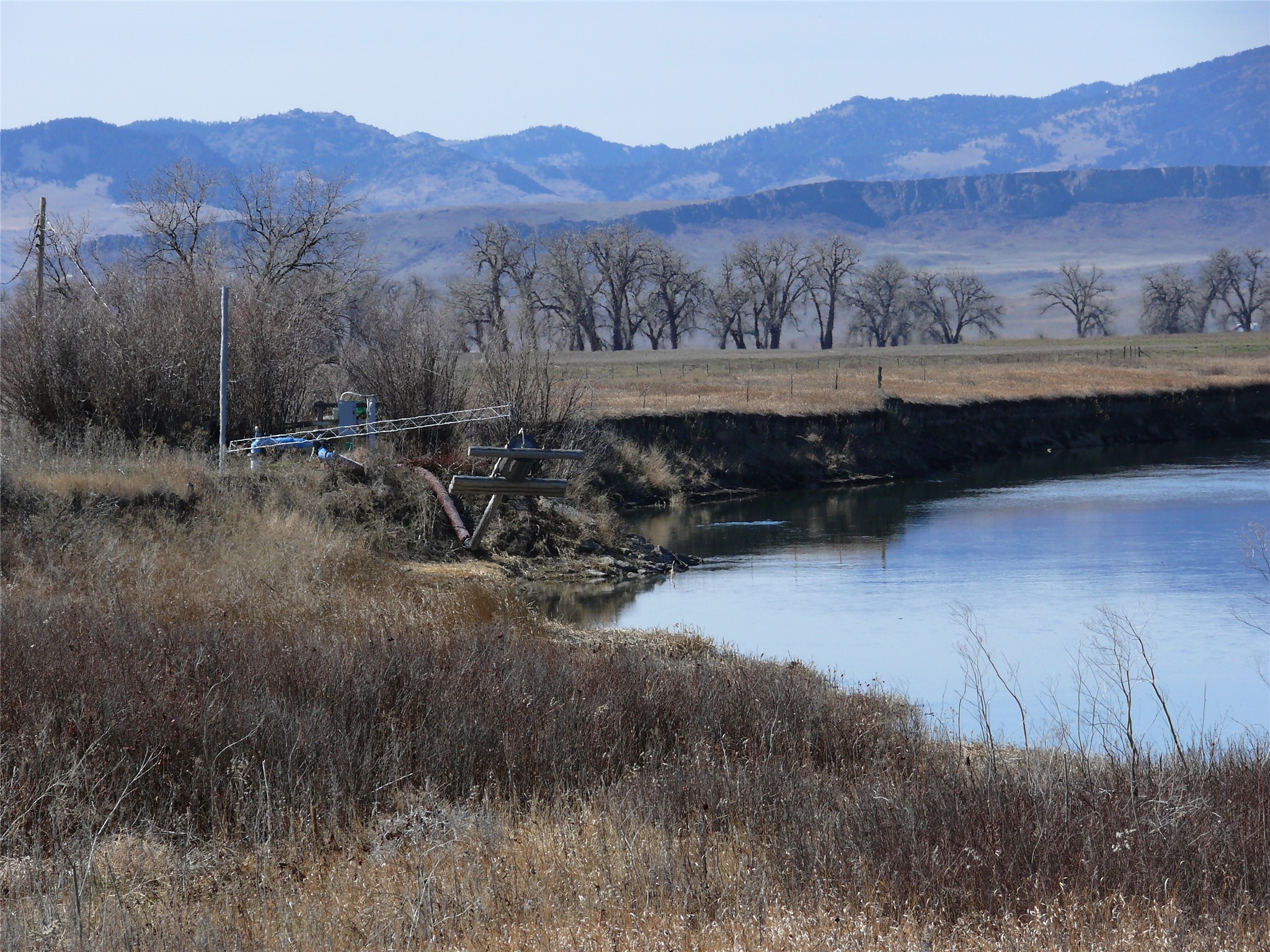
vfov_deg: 6.6
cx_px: 635
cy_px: 476
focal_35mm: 225
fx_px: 8255
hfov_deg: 8.8
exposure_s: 1/400
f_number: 6.3
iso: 100
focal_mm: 47.5
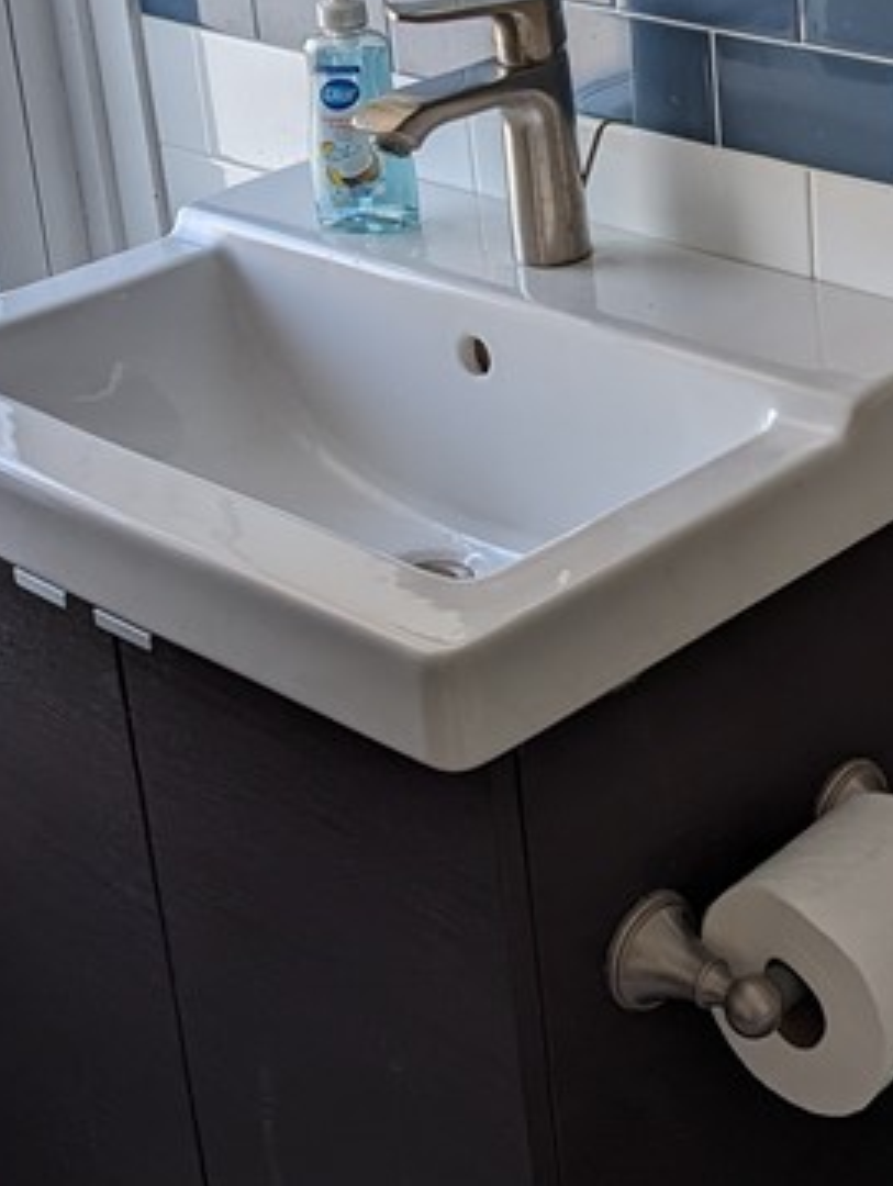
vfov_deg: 27.9
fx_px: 2333
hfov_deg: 21.3
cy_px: 219
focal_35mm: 68
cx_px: 756
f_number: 1.85
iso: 34
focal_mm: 6.81
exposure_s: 1/138
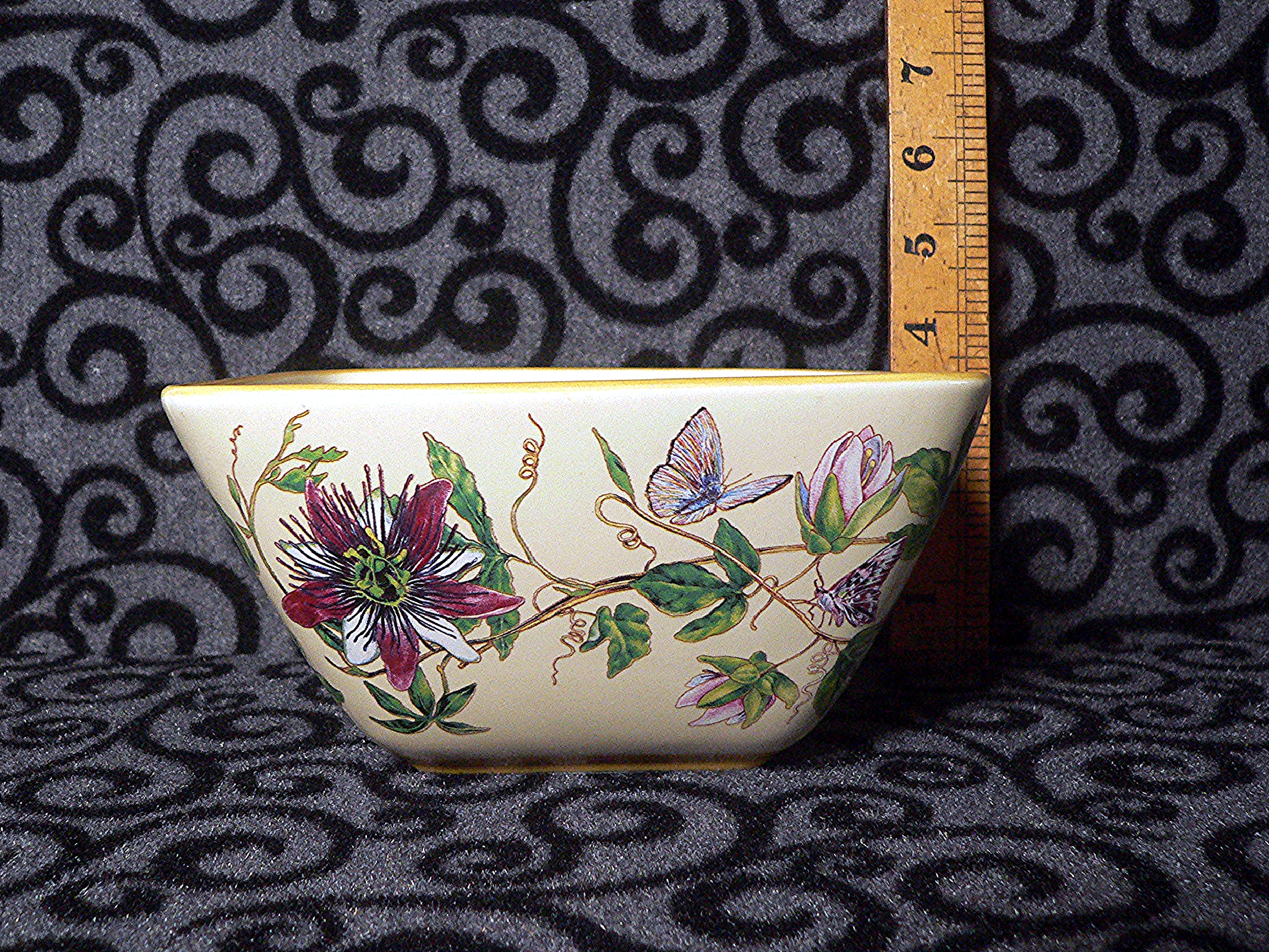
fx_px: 1320
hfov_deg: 51.4
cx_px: 634
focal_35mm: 36
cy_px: 476
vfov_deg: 39.7
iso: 400
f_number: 2.8
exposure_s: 1/15
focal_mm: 6
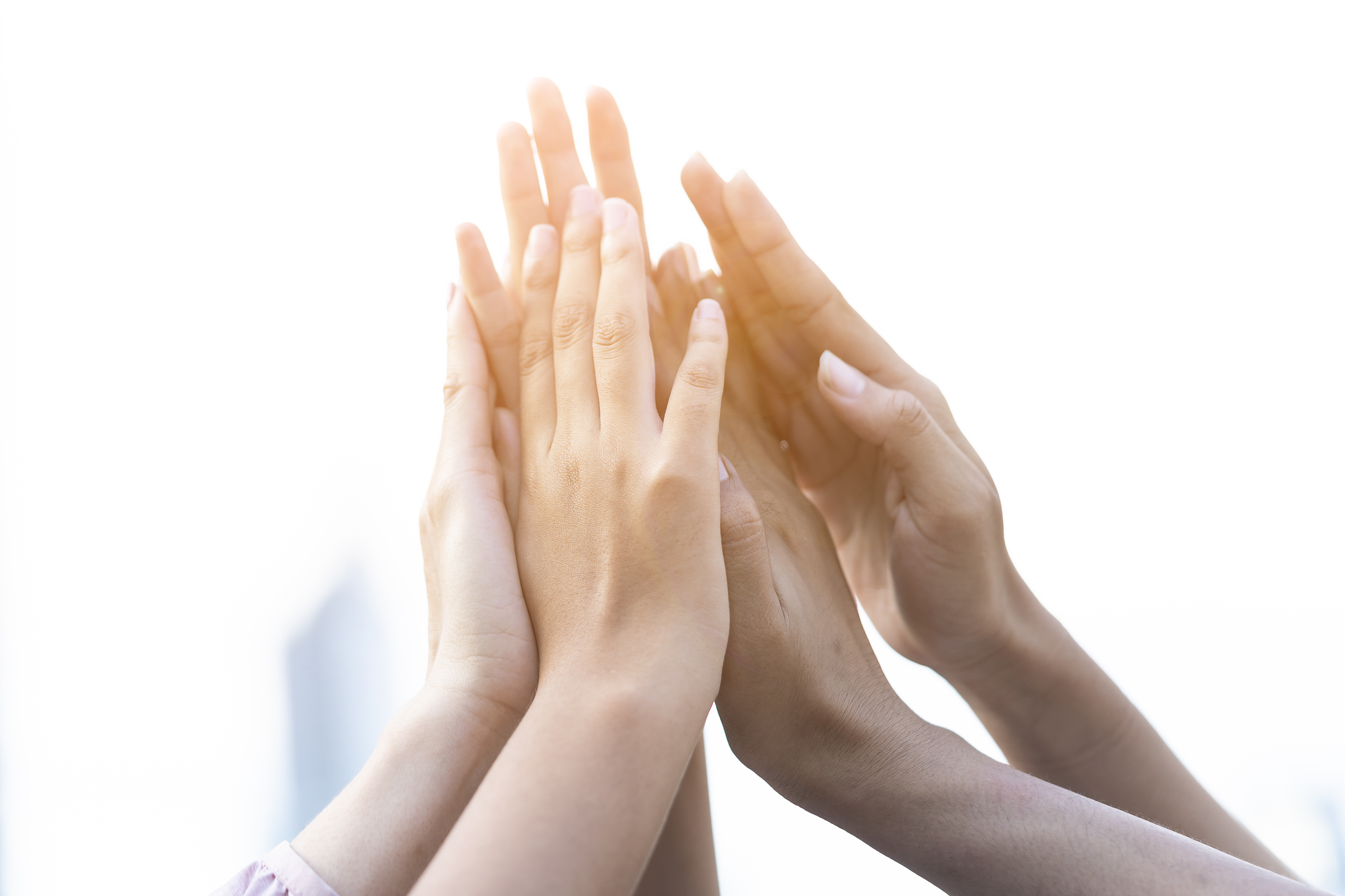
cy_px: 448
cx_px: 672
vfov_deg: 15.2
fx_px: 3362
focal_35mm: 90
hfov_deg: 22.6
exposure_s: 1/320
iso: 100
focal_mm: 90
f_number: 2.8
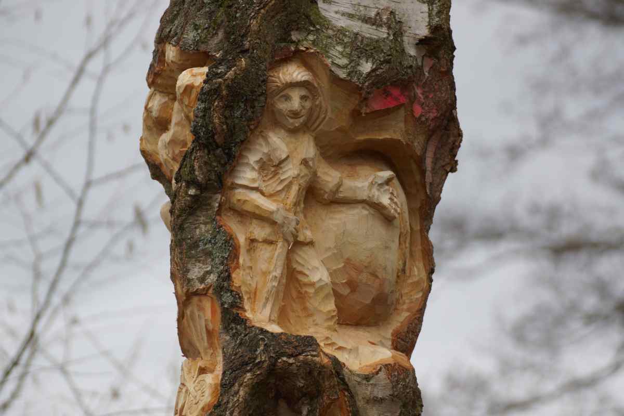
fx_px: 4160
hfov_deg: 8.6
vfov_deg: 5.7
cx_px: 312
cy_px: 208
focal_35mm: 240
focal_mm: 160
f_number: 5
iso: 400
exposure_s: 1/250
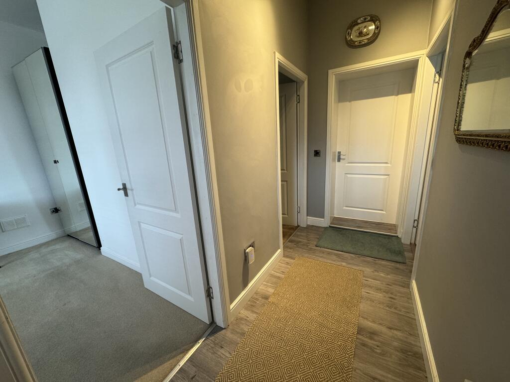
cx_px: 255
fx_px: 206
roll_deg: +4.2
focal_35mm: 14
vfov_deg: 85.7
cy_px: 191
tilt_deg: -13.4
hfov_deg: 102.1
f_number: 2.2
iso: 160
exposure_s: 1/50
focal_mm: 2.22
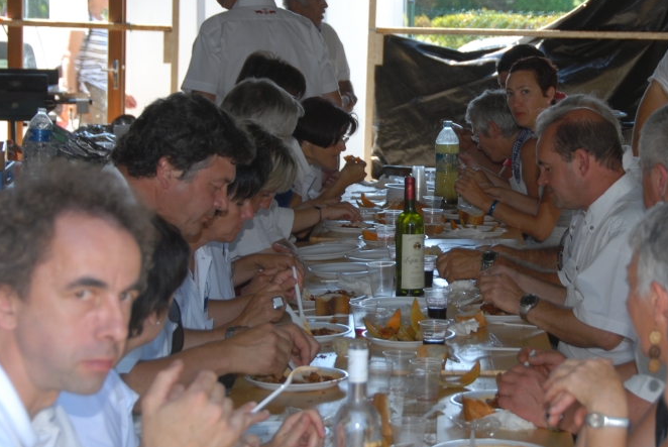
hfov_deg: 17.6
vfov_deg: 11.8
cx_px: 447
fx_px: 2155
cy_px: 194
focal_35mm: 116
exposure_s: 1/60
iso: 125
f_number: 4.8
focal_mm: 50
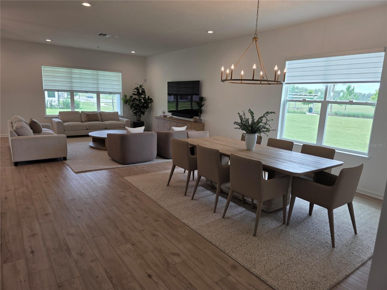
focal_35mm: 23
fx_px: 257
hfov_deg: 73.9
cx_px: 194
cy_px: 145
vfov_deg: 58.9
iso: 32
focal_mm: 6.3
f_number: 1.7
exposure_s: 1/120
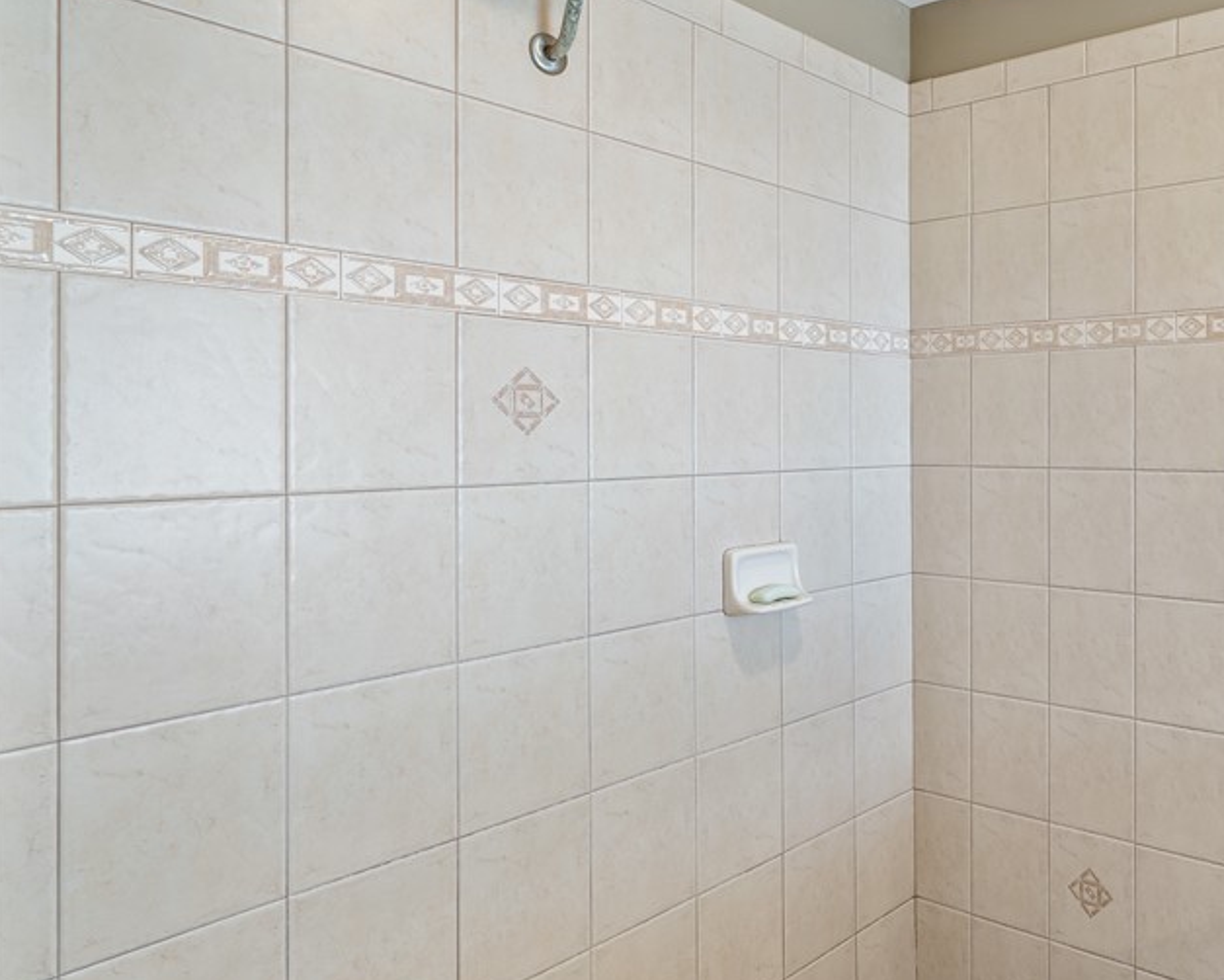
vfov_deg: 54.8
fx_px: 942
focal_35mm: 26
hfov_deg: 58.6
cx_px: 1050
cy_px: 433
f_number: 9
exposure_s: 1/1.67
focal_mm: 16
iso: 200
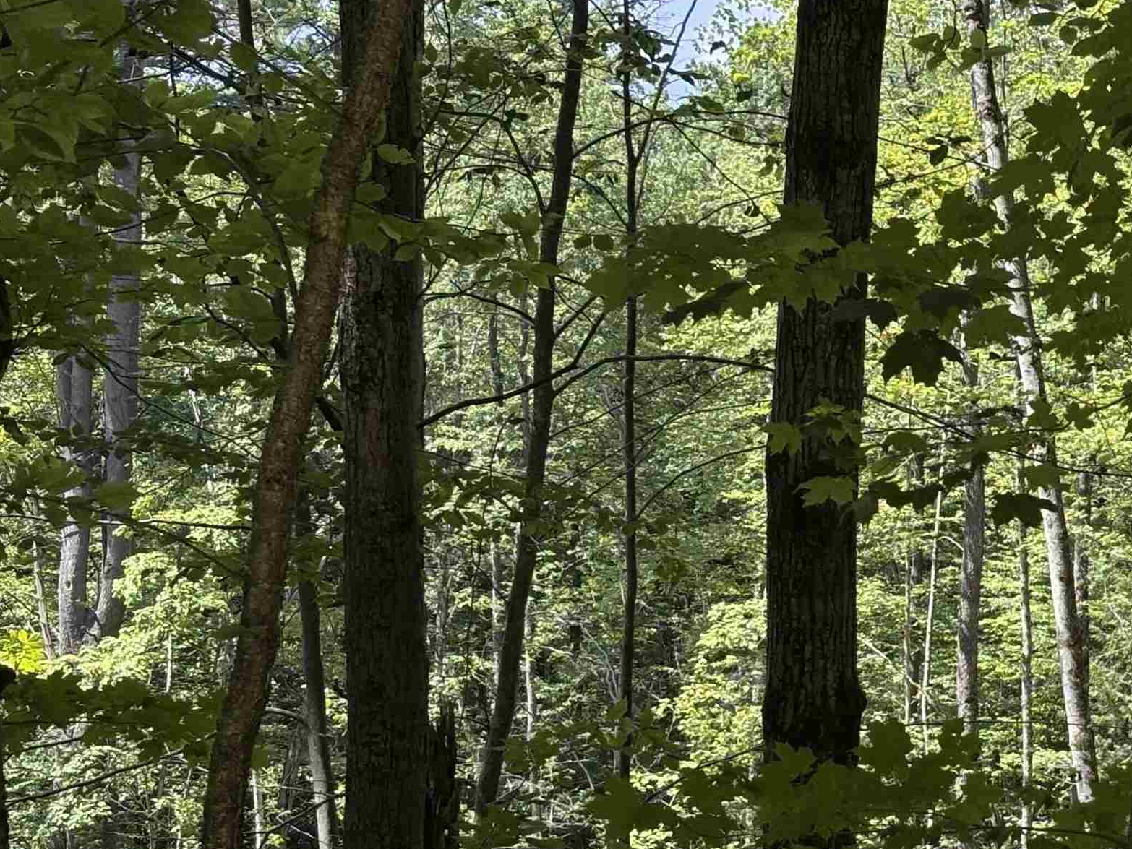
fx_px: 3336
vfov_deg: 14.5
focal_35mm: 102
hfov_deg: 18.9
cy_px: 570
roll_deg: -1.2
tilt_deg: -0.5
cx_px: 1037
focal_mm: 5.96
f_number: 1.6
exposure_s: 1/473
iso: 32
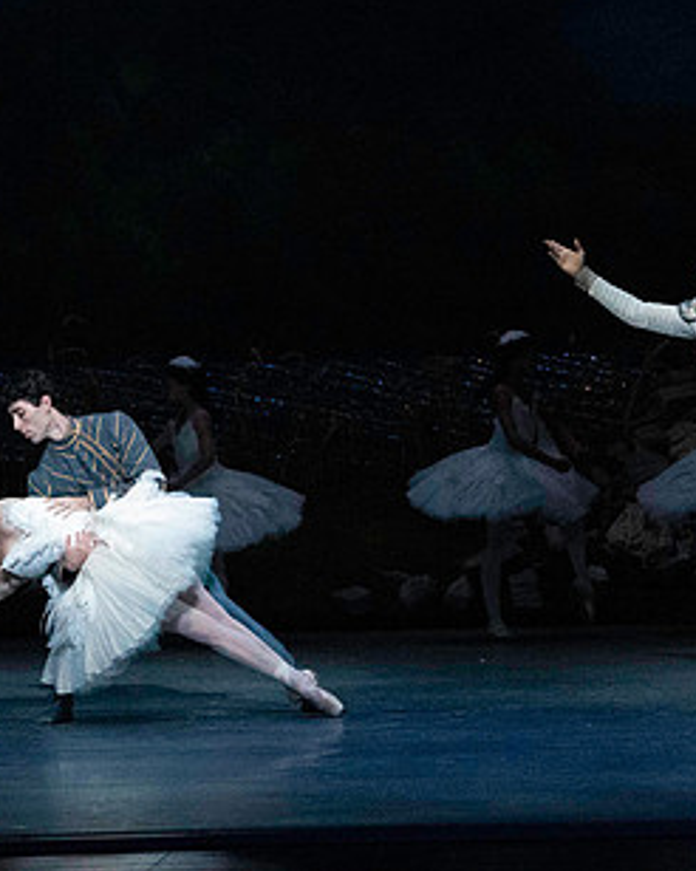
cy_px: 329
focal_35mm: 260
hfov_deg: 5.9
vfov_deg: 7.4
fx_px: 6701
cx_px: 416
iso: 25600
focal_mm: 147
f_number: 5
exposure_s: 1/400
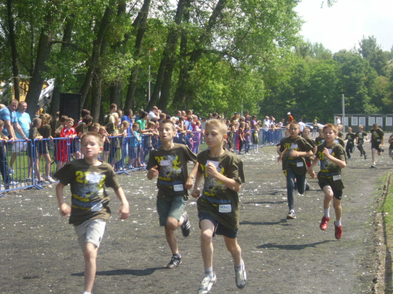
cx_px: 196
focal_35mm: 85
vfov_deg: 17.4
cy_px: 147
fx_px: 965
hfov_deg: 23.0
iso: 50
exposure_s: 1/139
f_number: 4.8
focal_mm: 14.8
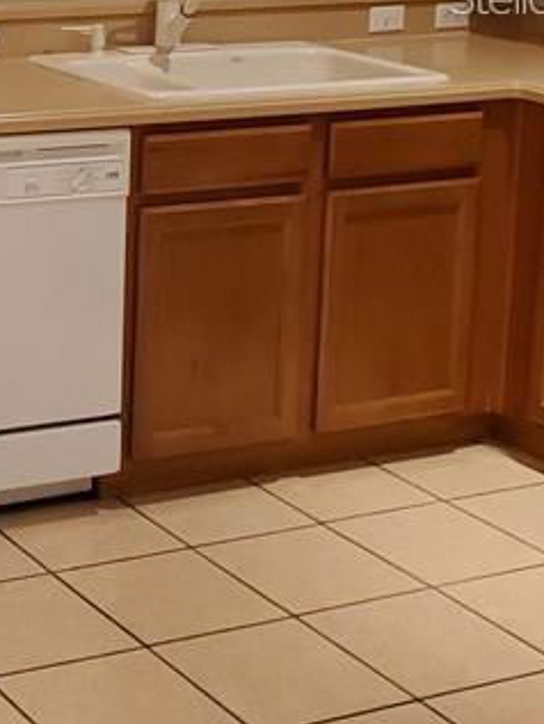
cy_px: -5
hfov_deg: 16.4
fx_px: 1759
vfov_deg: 22.4
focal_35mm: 84
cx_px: -213
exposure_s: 1/24
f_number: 2.4
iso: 100
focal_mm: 4.3
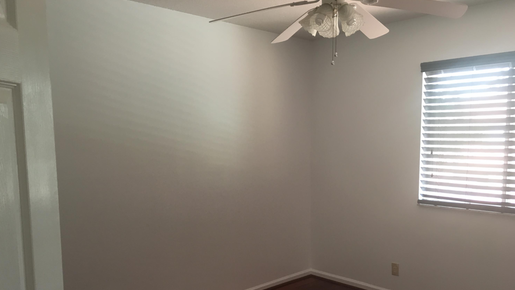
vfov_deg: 36.3
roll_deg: +0.1
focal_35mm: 32
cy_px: 192
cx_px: 257
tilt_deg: -5.8
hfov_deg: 61.0
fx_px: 437
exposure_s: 1/30
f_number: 2.2
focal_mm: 4.15
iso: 80
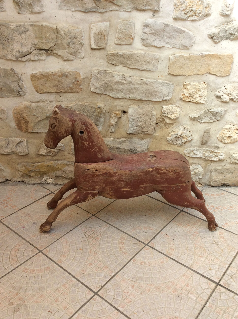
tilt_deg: -26.6
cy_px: 160
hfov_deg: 44.1
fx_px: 294
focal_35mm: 32
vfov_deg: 56.9
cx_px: 119
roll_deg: -1.7
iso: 32
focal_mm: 3.3
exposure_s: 1/319
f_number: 2.4
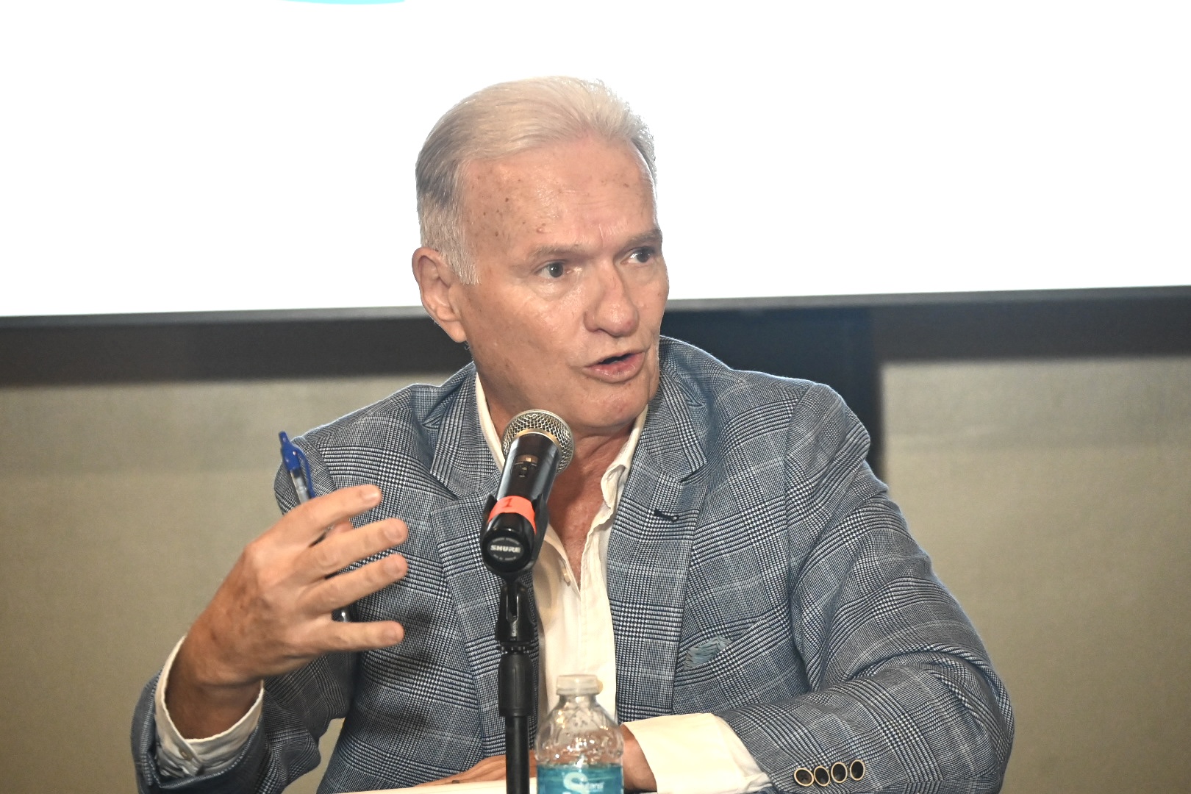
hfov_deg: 10.2
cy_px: 397
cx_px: 596
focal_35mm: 202
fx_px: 6682
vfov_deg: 6.8
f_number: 5.3
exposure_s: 1/200
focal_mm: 135
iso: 5000
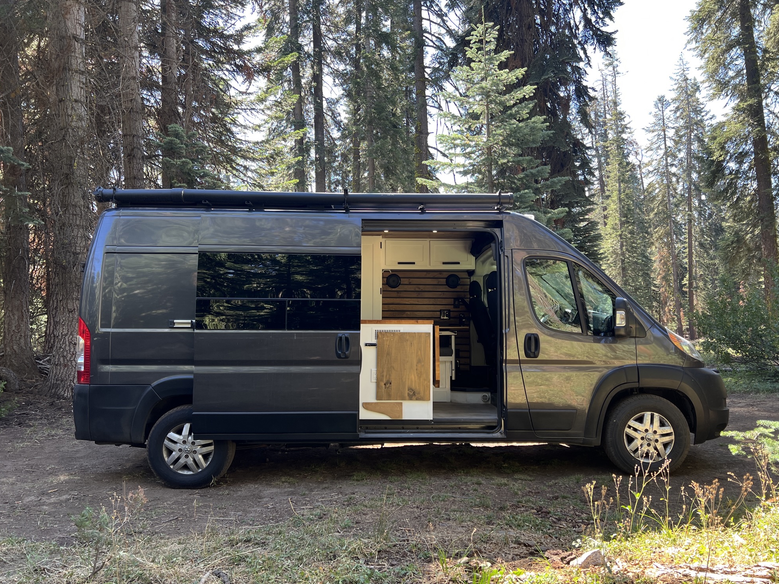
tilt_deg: -0.2
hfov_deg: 65.3
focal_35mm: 27
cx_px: 401
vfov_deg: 51.3
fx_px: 608
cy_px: 299
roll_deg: +2.9
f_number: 1.5
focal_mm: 5.7
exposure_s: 1/163
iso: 40
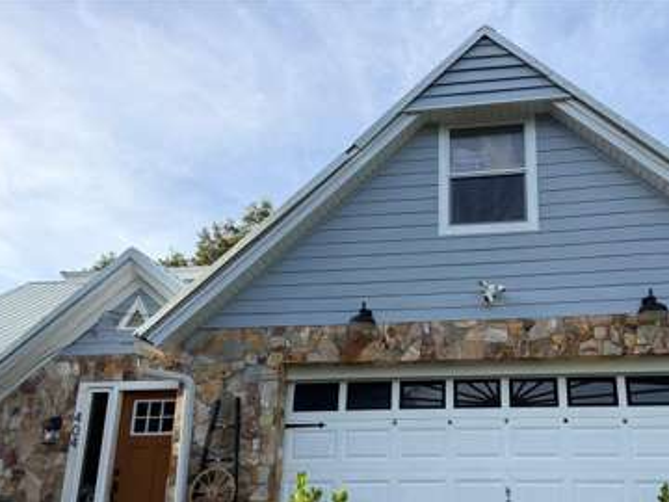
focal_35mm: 32
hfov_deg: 55.9
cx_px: 431
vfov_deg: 43.6
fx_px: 618
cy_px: 333
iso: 80
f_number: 1.78
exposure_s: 1/2232
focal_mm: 6.76
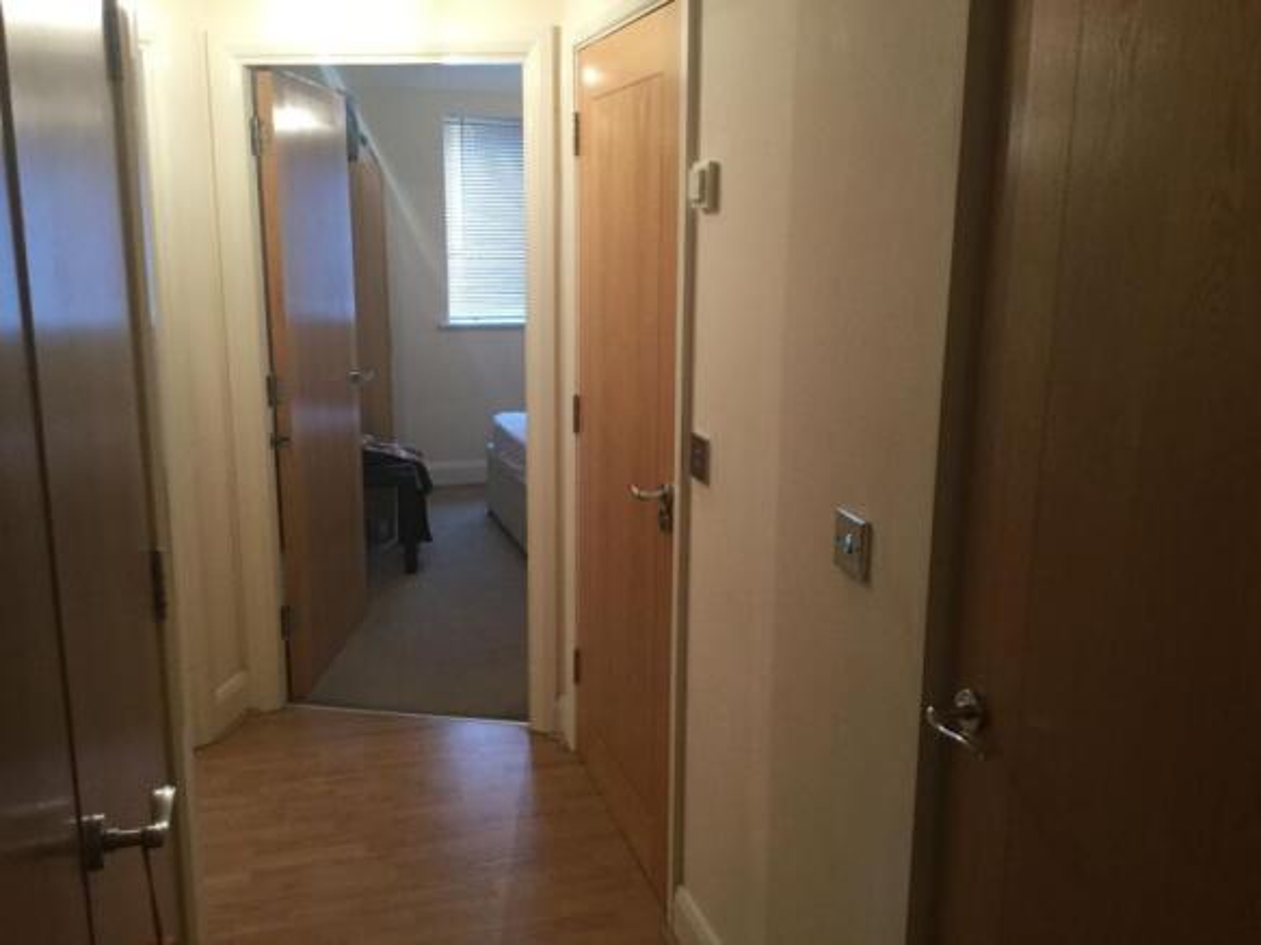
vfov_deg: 45.4
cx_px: 630
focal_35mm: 31
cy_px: 472
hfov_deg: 58.4
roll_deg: -2.3
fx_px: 1129
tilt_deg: -12.5
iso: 125
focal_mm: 3.3
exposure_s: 1/33
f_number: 2.4
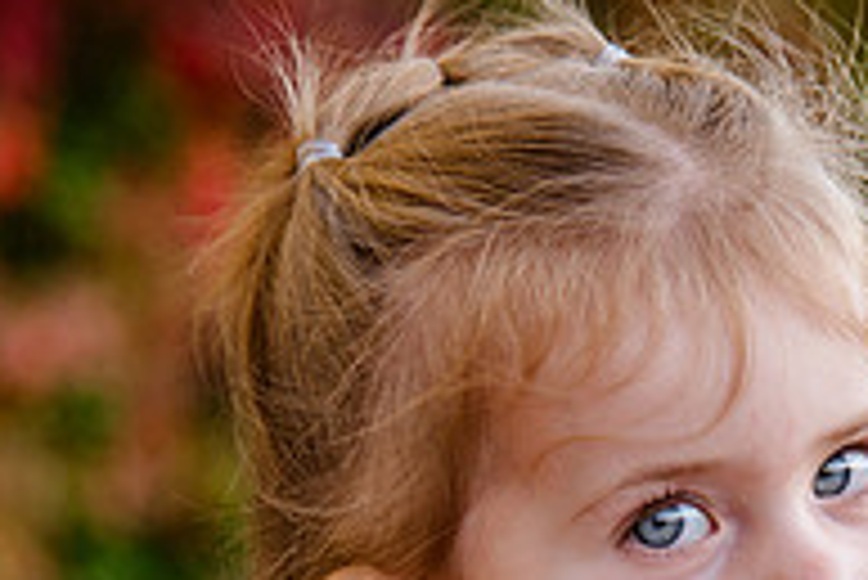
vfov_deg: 5.2
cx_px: 850
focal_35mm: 264
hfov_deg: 7.8
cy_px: 780
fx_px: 6370
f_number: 4
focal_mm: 82
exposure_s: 1/160
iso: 320
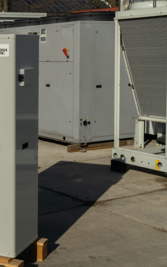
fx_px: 517
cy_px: 128
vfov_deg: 29.0
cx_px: -32
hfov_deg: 17.5
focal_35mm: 71
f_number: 13
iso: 250
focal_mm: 43
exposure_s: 1/320
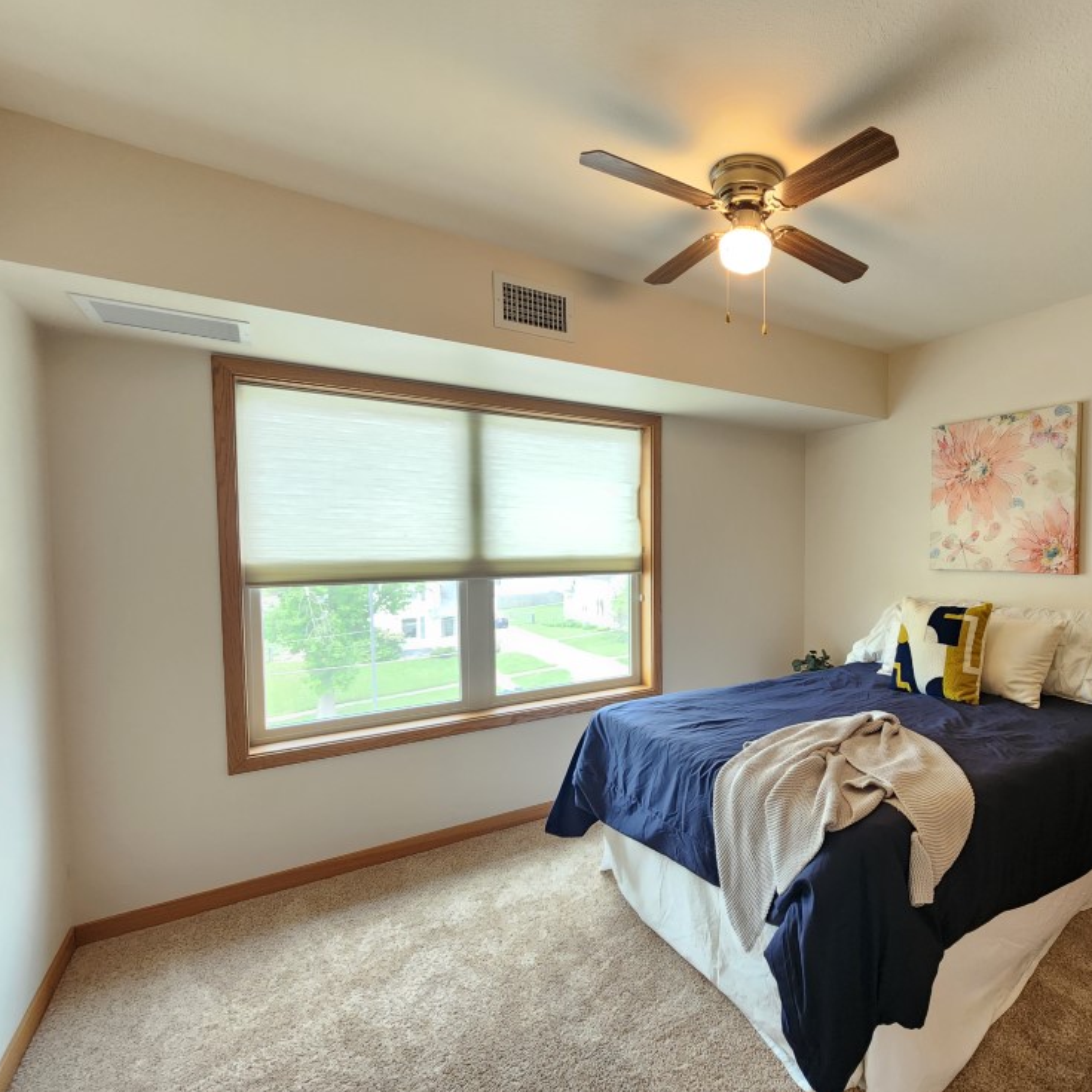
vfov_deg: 87.4
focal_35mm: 16
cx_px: 749
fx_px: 571
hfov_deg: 83.7
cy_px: 568
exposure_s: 1/60
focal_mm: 2.2
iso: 400
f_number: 2.2
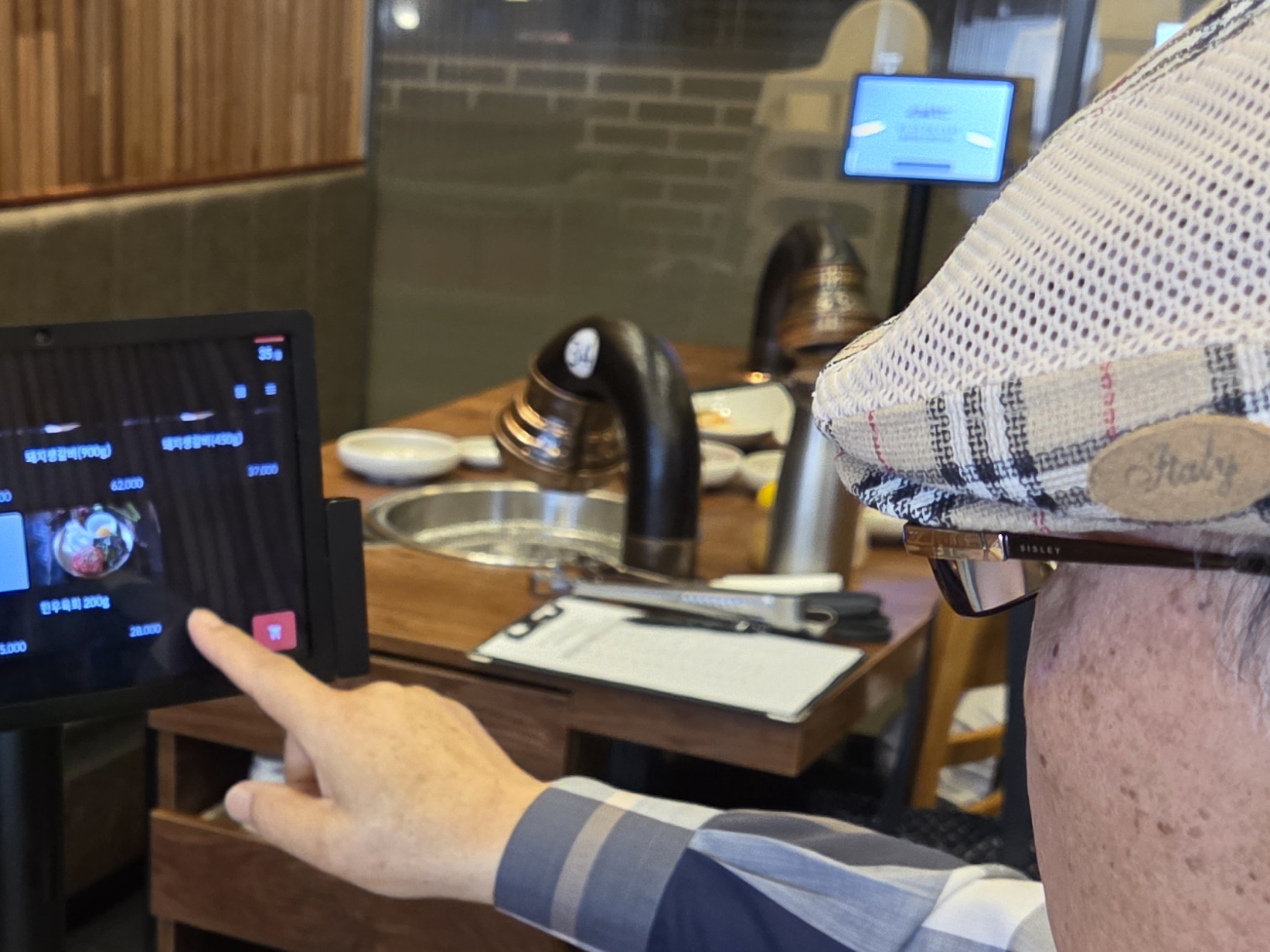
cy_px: 774
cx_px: 292
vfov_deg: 25.6
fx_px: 2054
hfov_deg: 33.5
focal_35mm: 56
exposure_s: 1/120
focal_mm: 5.4
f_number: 1.8
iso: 500
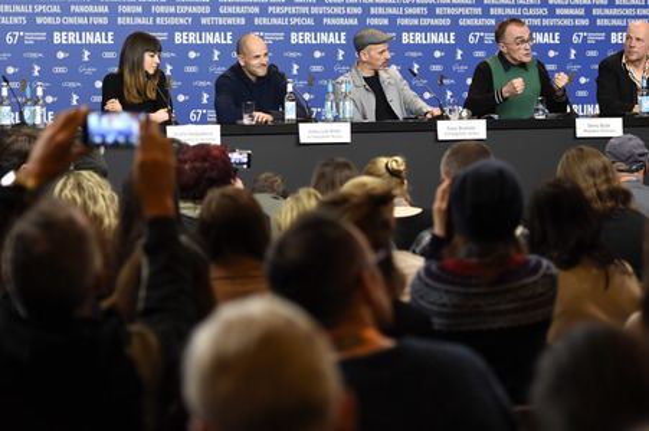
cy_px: 216
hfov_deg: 18.2
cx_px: 324
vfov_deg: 12.2
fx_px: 2027
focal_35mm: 112
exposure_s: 1/250
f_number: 3.2
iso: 800
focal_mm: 75
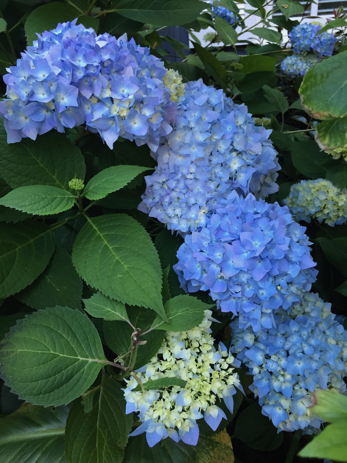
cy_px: 232
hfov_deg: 48.2
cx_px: 174
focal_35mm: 29
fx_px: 388
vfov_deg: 61.7
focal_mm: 4.15
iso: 50
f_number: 2.2
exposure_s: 1/30
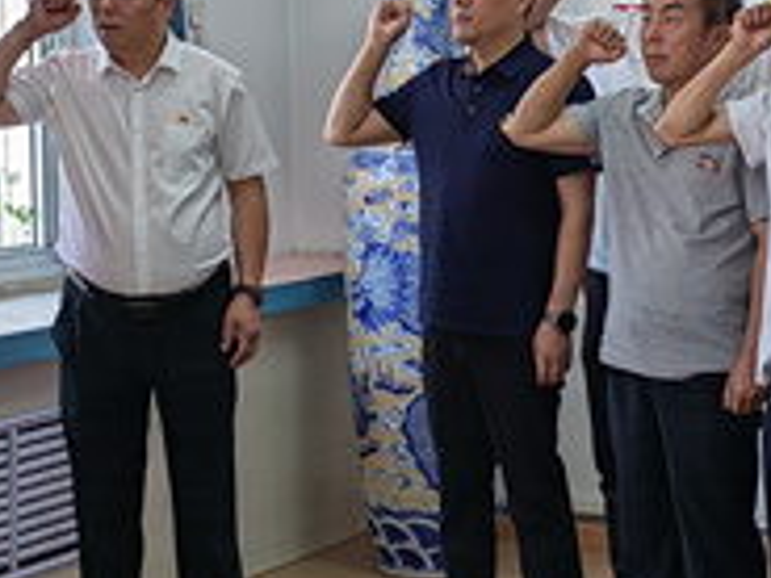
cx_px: 511
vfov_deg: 15.1
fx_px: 2183
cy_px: 272
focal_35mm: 98
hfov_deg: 20.0
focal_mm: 5.52
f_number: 1.9
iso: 64
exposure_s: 1/100
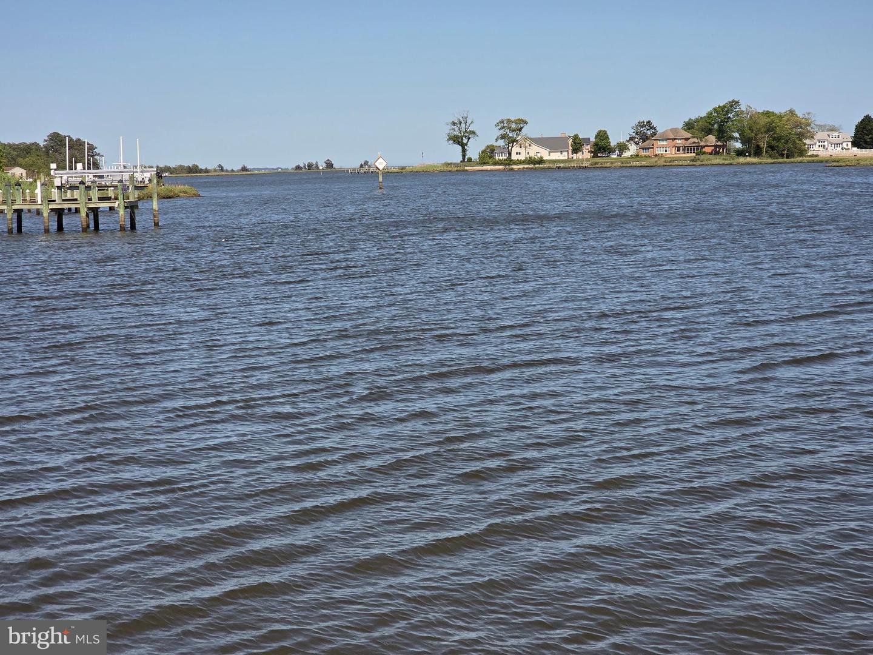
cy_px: 328
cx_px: 436
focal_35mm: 69
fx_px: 1740
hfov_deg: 28.2
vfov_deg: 21.3
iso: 50
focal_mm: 7.9
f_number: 2.4
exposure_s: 1/2730
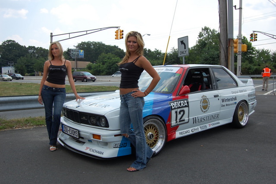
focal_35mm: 33
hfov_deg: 57.2
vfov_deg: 39.9
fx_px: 253
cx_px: 138
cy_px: 92
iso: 200
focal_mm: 22
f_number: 9
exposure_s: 1/320
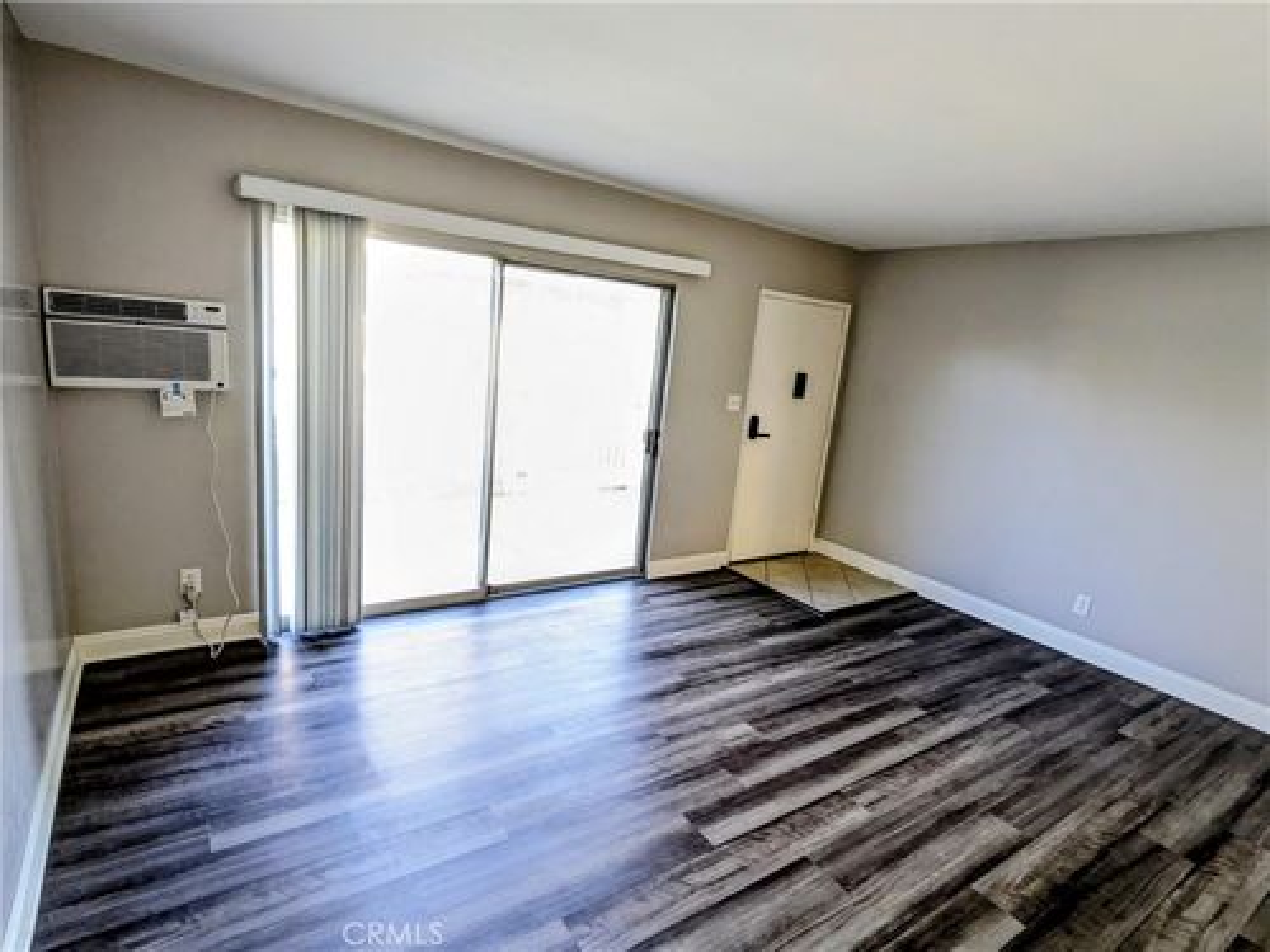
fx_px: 587
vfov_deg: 78.1
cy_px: 476
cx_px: 635
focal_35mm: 16
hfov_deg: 94.5
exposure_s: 1/90.1
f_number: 2.2
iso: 338
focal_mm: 2.22
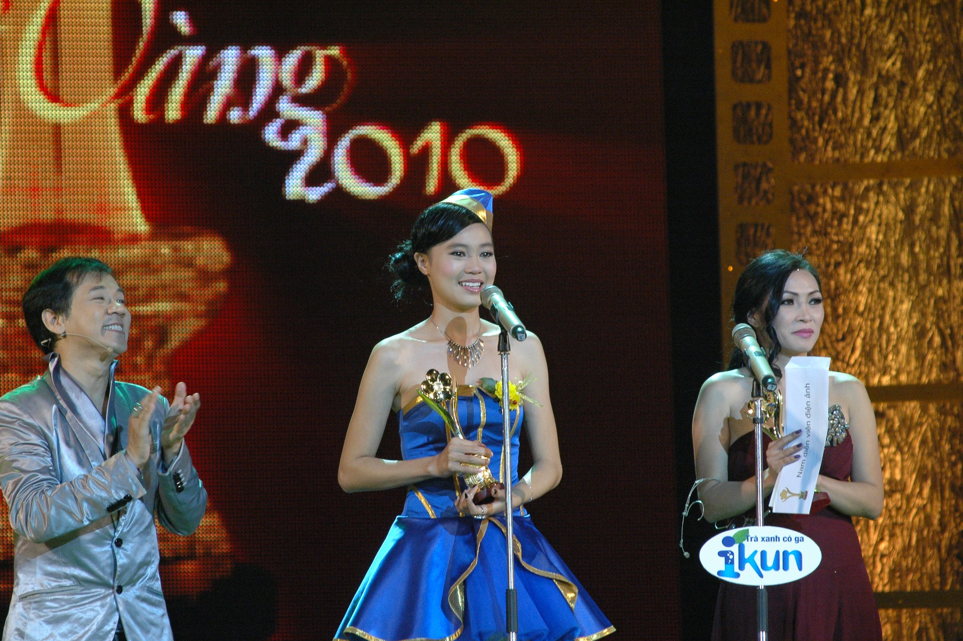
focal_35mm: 300
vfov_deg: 4.6
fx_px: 8018
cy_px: 320
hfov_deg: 6.9
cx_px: 482
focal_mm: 200
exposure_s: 1/125
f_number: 8
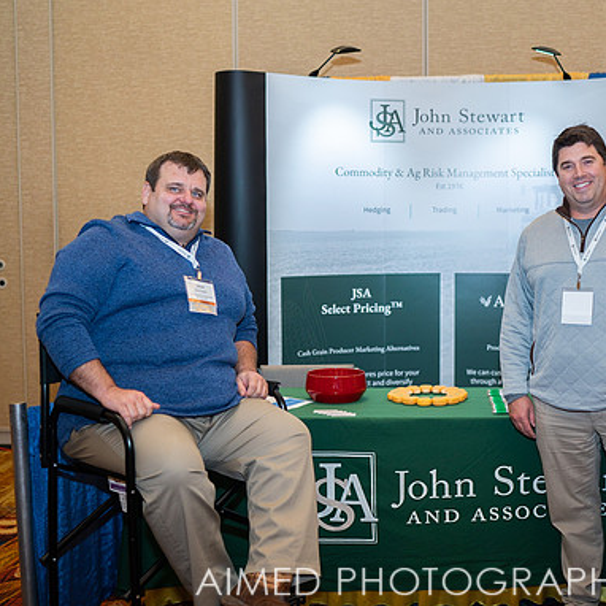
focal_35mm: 46
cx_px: 410
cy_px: 300
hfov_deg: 36.4
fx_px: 911
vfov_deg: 36.8
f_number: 2
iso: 160
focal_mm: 35
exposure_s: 1/125
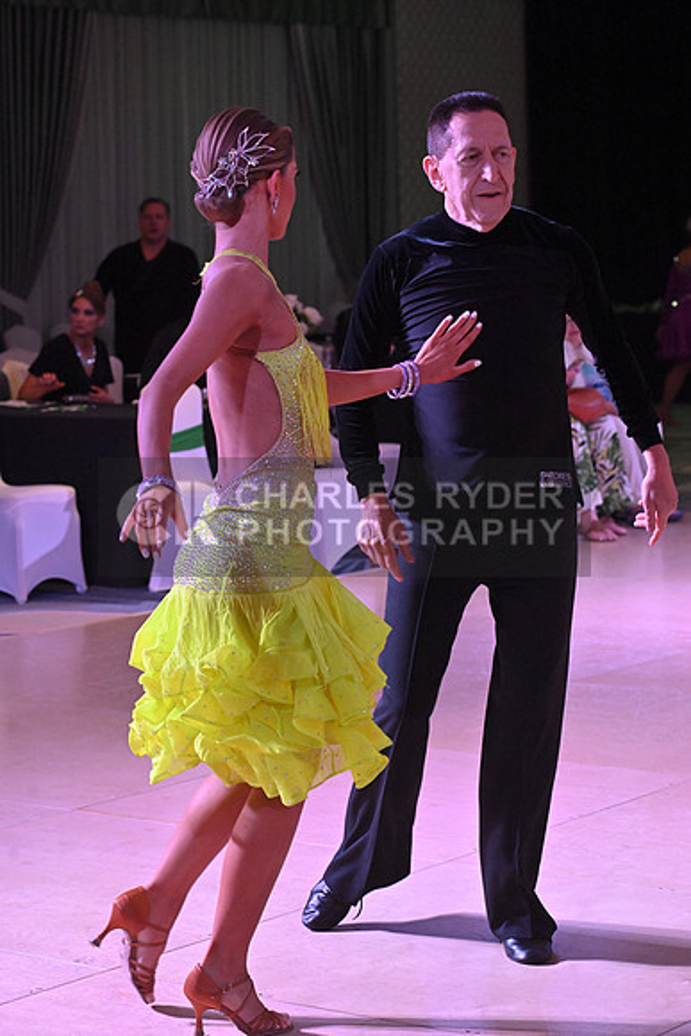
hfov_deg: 14.0
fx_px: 2820
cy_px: 518
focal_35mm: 98
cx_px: 346
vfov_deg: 20.8
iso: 5000
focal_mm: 98
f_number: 7.1
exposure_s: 1/400
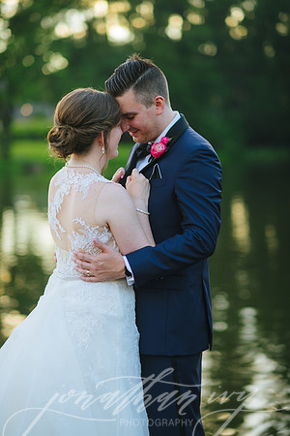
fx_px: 1027
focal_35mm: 85
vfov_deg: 23.9
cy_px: 218
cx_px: 145
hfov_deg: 16.1
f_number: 2
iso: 100
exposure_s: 1/160
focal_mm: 85
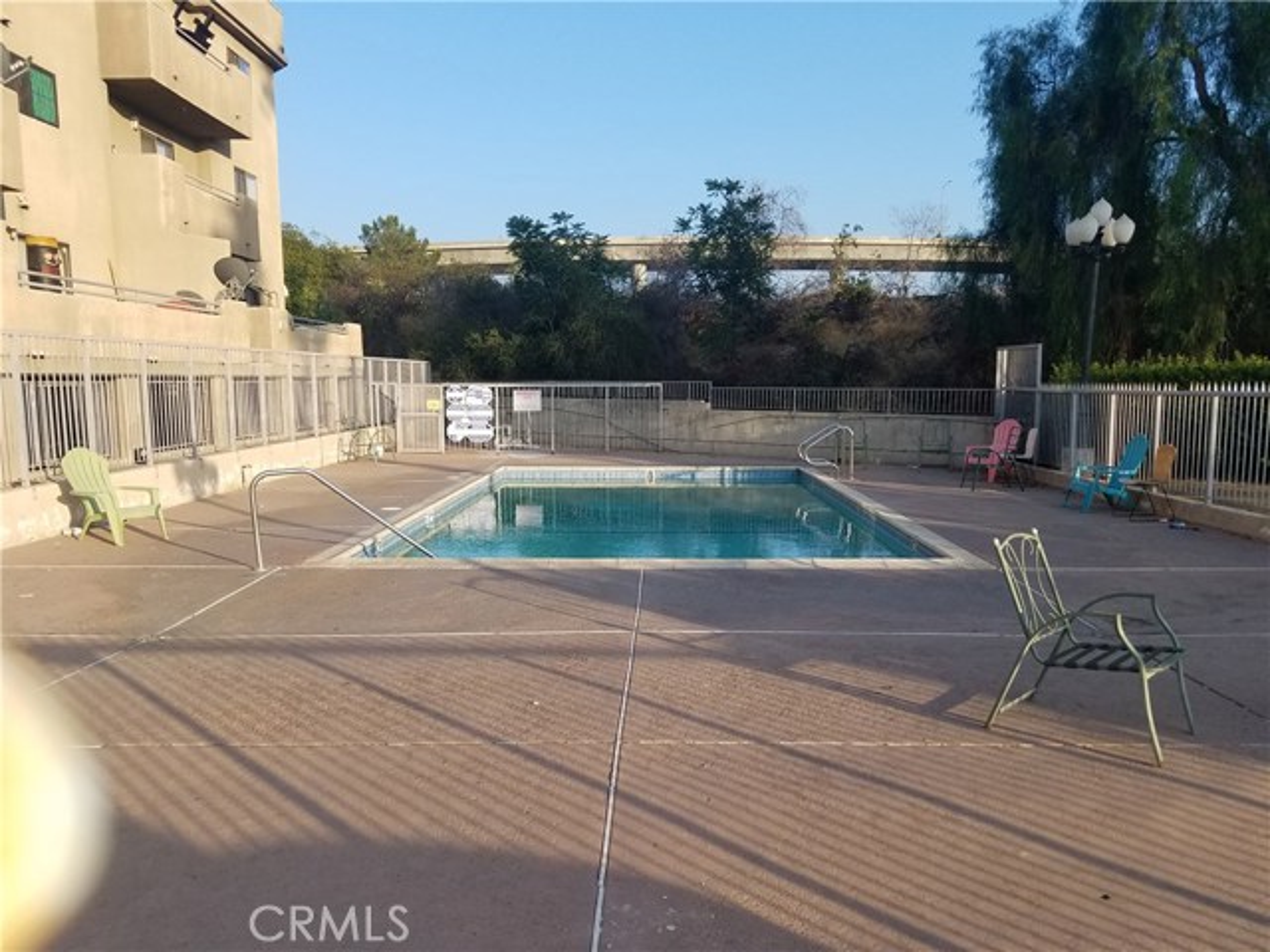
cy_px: 476
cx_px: 635
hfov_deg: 67.3
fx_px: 954
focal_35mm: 26
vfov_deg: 53.1
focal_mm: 4.2
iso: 50
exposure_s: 1/1128
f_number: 1.7
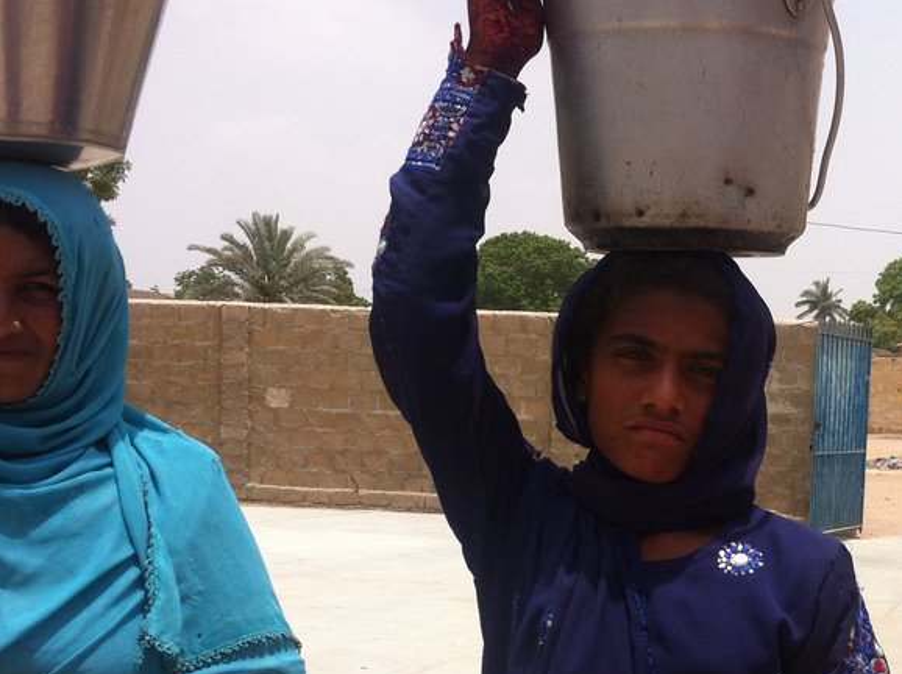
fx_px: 1614
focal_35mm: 62
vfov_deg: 23.3
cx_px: 723
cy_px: 519
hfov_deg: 30.5
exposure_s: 1/1588
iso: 80
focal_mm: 3.85
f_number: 2.8
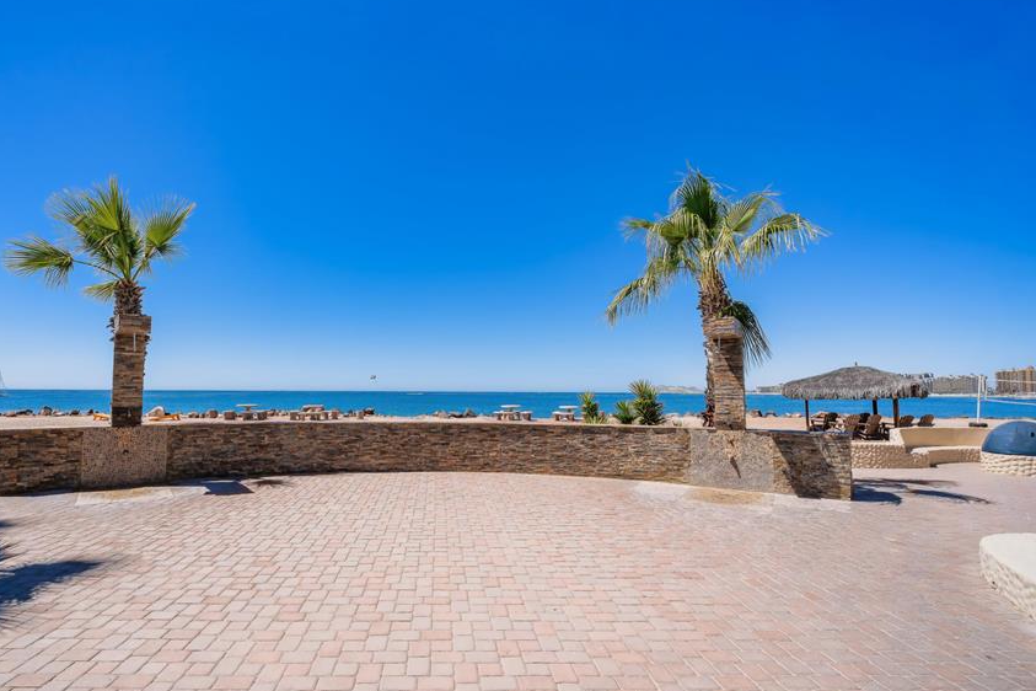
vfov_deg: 70.4
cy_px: 361
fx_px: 489
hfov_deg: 92.7
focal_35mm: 17
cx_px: 447
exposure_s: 1/750
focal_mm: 14
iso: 125
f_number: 6.7
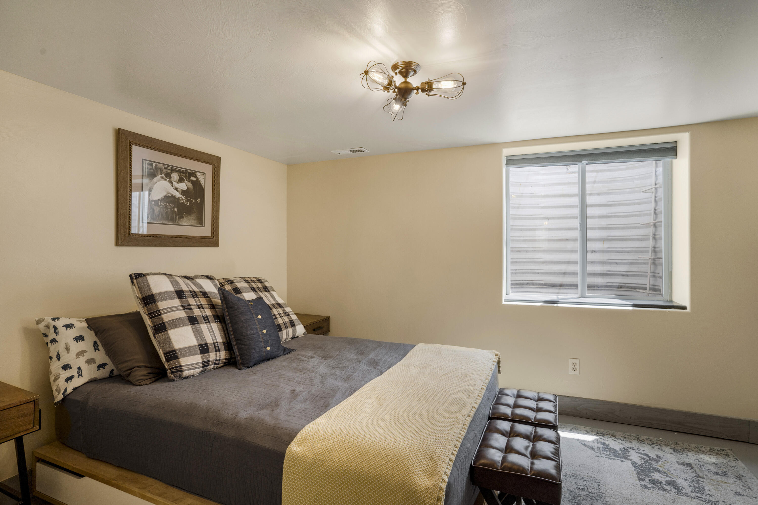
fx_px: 379
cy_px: 252
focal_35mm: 18
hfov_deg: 90.0
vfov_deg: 67.4
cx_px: 379
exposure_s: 1/20
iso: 250
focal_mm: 18
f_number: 9
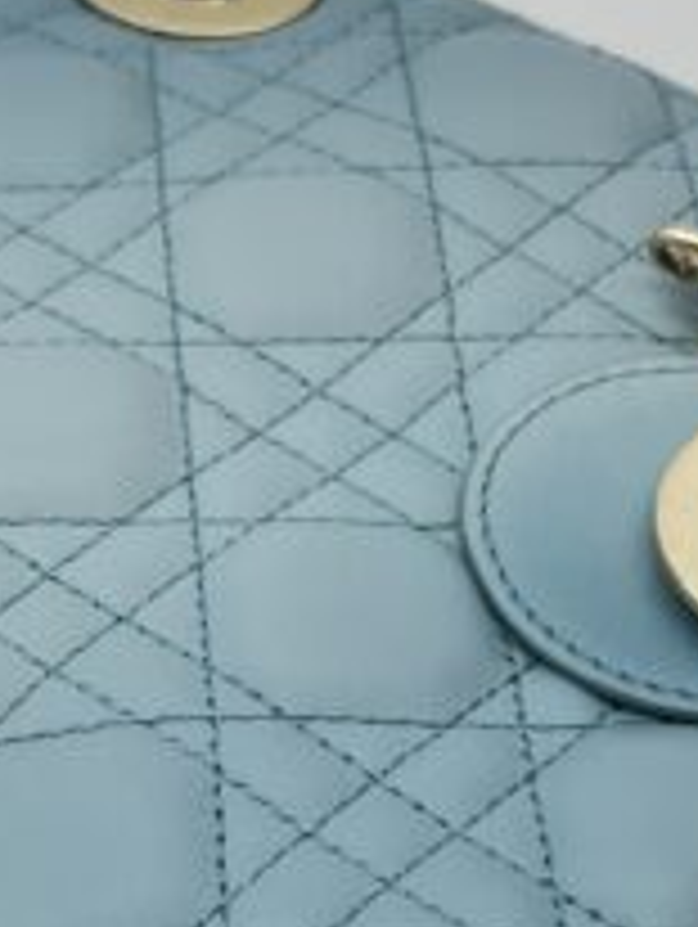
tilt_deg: -41.9
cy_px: 945
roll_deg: +2.5
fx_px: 3461
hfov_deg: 11.5
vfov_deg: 15.0
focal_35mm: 129
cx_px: 261
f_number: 1.5
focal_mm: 5.7
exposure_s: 1/113
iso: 32
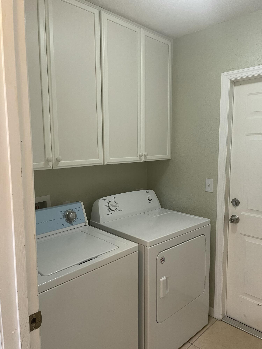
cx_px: 131
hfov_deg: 53.1
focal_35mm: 26
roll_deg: +0.9
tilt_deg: -6.5
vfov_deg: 67.3
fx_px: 262
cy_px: 174
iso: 250
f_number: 1.6
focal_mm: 4.2
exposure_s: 1/60
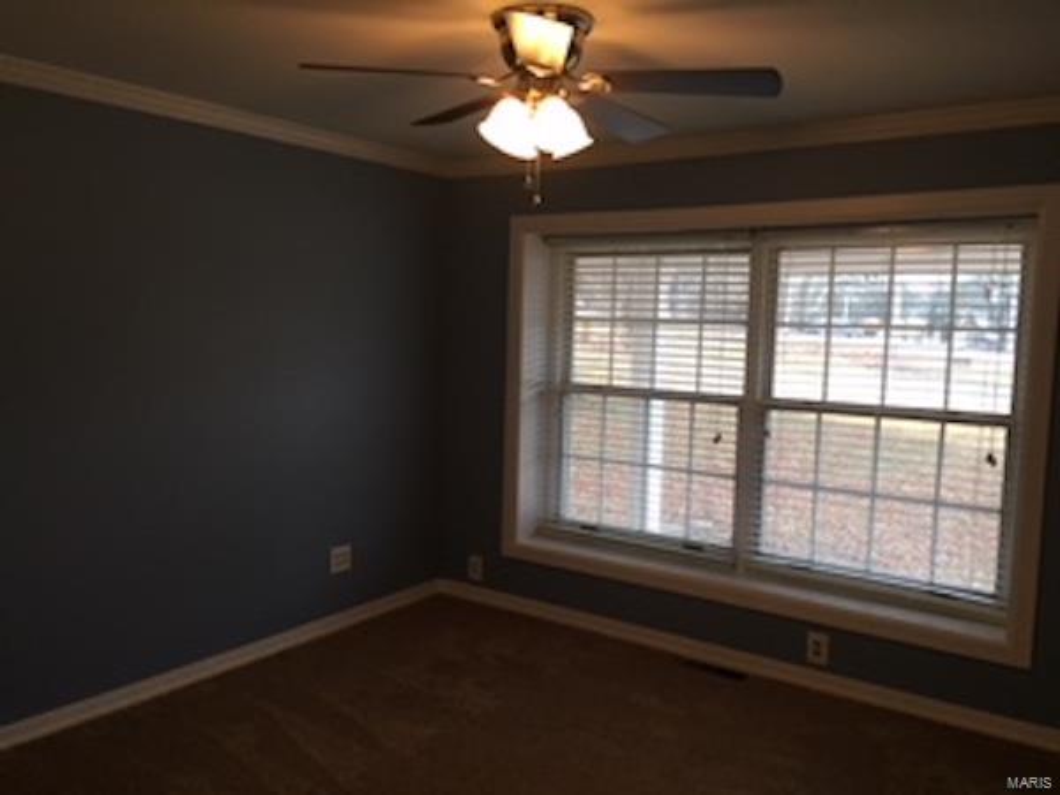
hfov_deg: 61.7
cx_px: 530
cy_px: 398
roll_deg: -1.5
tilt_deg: -5.6
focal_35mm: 29
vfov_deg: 48.2
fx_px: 888
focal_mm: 4.15
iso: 50
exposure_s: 1/30
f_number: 2.2
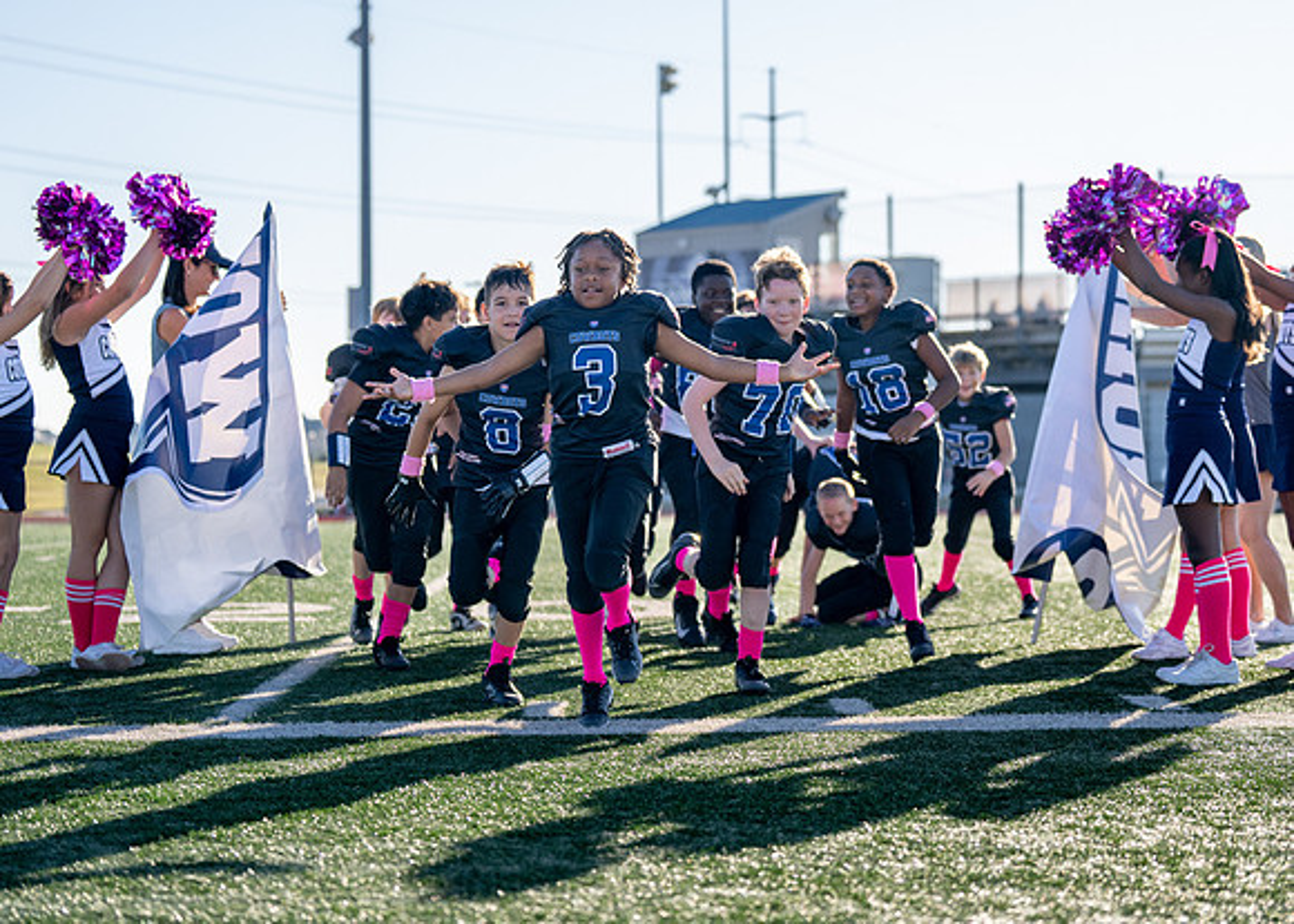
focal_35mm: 86
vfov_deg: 16.7
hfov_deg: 23.2
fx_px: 3151
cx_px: 705
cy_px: 422
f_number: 2.8
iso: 250
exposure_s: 1/2500
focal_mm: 70
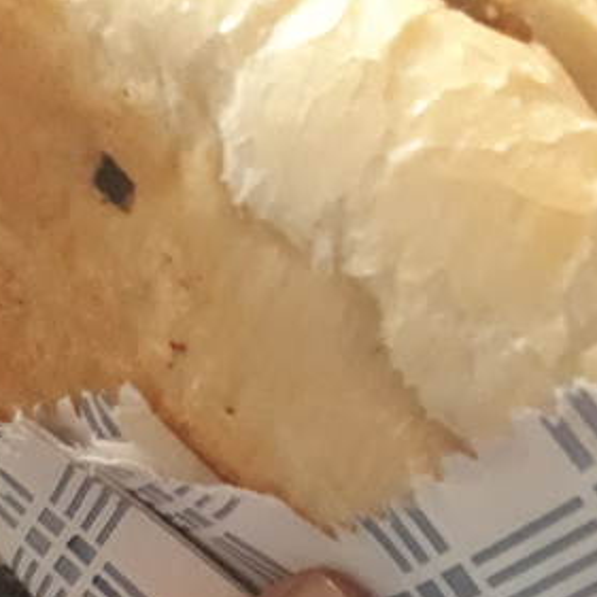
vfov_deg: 22.1
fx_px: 1522
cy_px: 380
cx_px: 293
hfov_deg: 22.2
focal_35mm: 78
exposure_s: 1/17
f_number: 1.9
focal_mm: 3.6
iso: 800
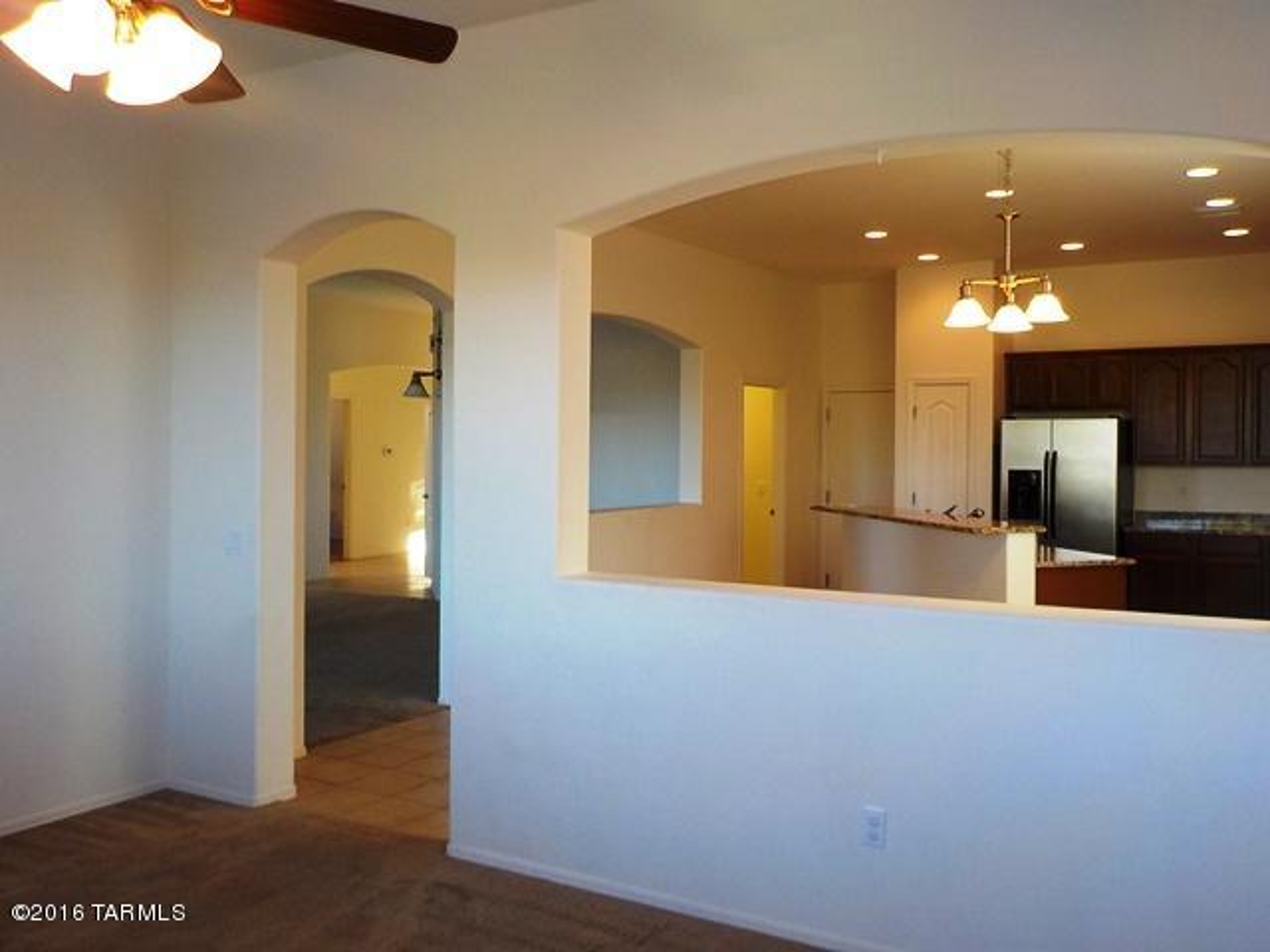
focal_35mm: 30
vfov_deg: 46.8
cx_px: 635
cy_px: 476
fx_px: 1101
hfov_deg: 60.0
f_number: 3.3
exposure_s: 1/30
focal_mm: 4.1
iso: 140
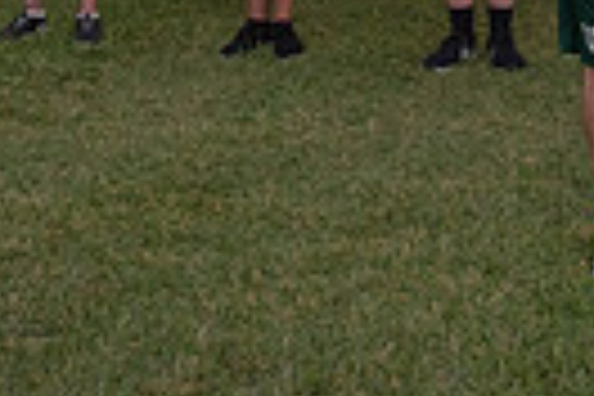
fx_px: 1881
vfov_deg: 10.9
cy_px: -412
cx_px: 662
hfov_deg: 17.3
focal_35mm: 114
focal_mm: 26
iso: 2000
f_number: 3.2
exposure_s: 1/250
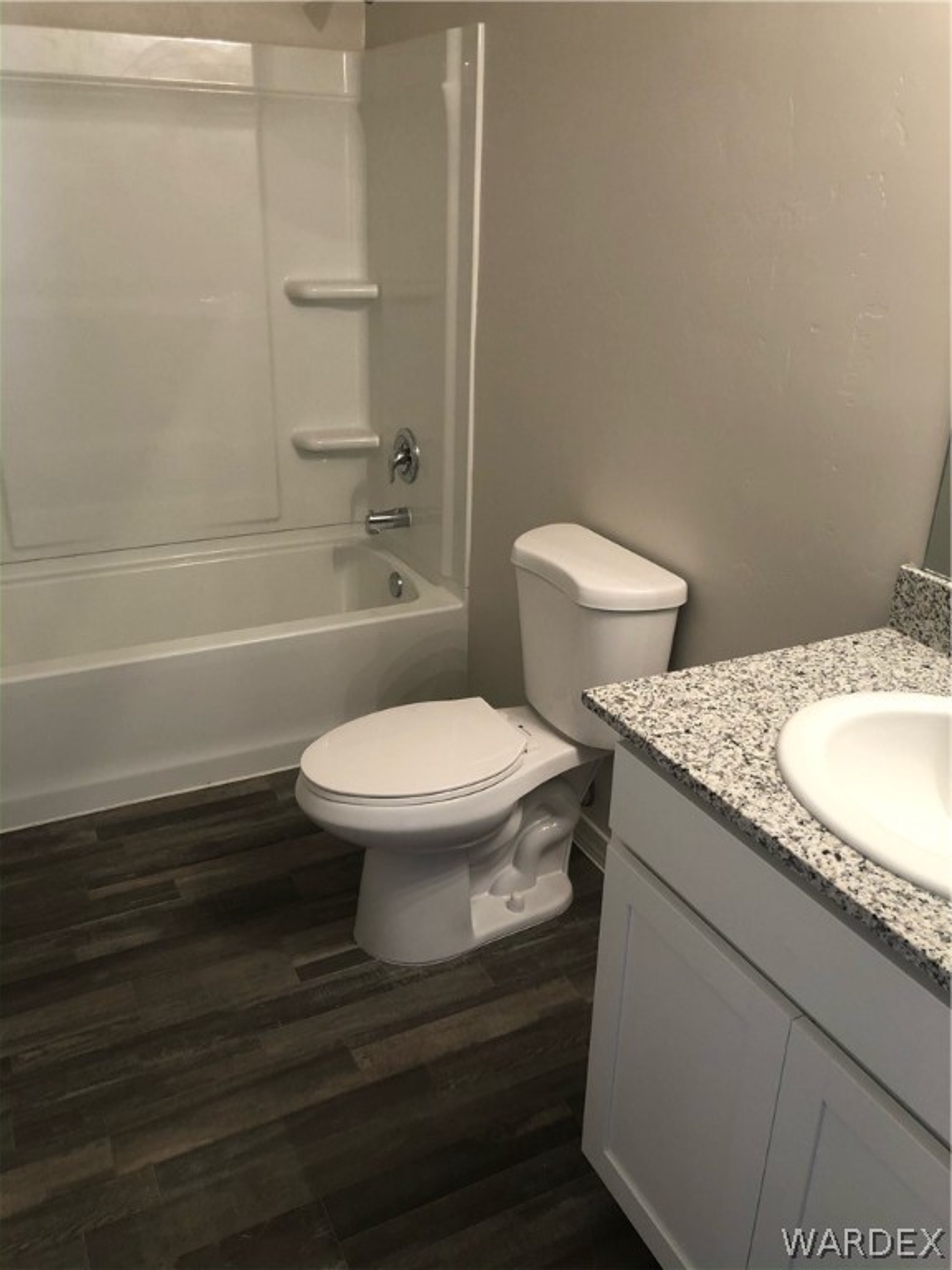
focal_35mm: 28
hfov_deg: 49.7
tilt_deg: -21.9
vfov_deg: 63.4
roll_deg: -1.6
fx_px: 1027
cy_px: 635
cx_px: 476
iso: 40
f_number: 1.8
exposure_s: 1/24
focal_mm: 4
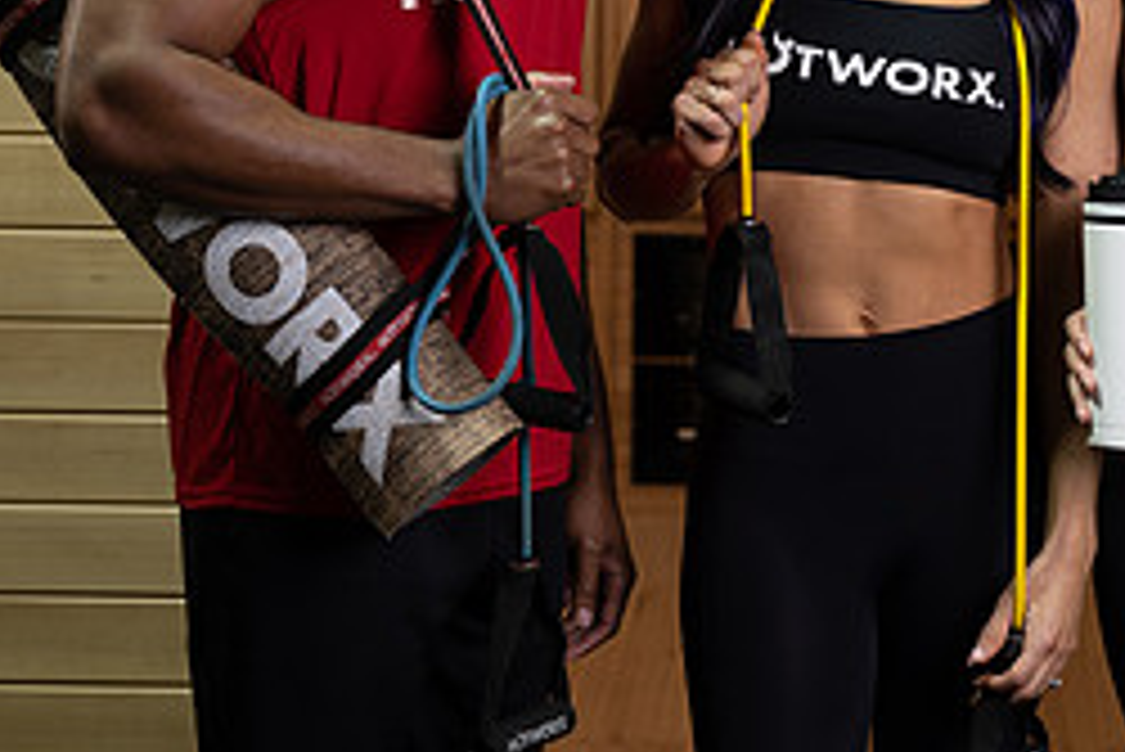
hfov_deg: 17.5
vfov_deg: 11.8
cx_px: 891
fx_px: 3627
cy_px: 110
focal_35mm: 116
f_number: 2.8
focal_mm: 50
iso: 200
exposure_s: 1/125
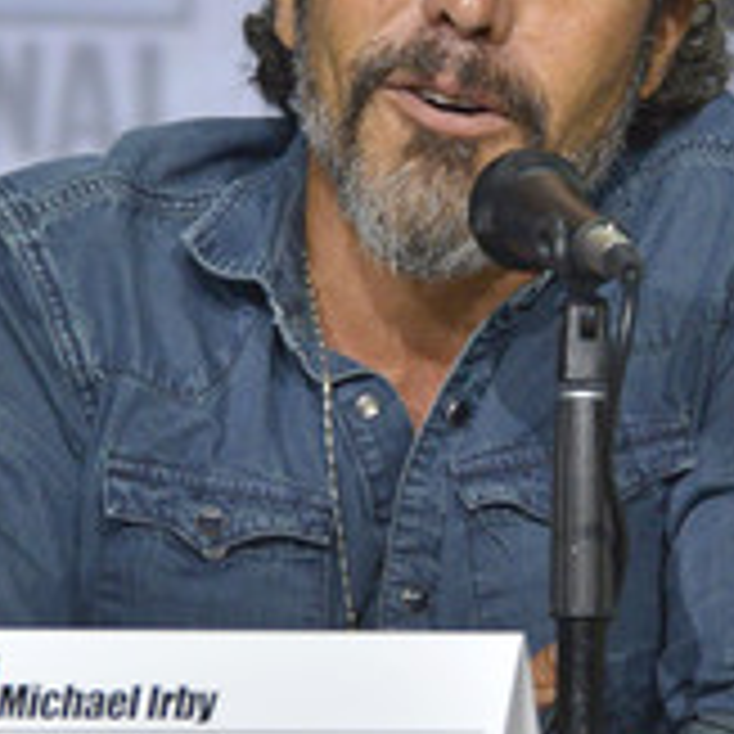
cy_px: 239
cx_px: 486
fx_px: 28140
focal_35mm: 1173
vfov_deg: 1.5
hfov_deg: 1.5
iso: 1600
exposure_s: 1/250
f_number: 6.3
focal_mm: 500
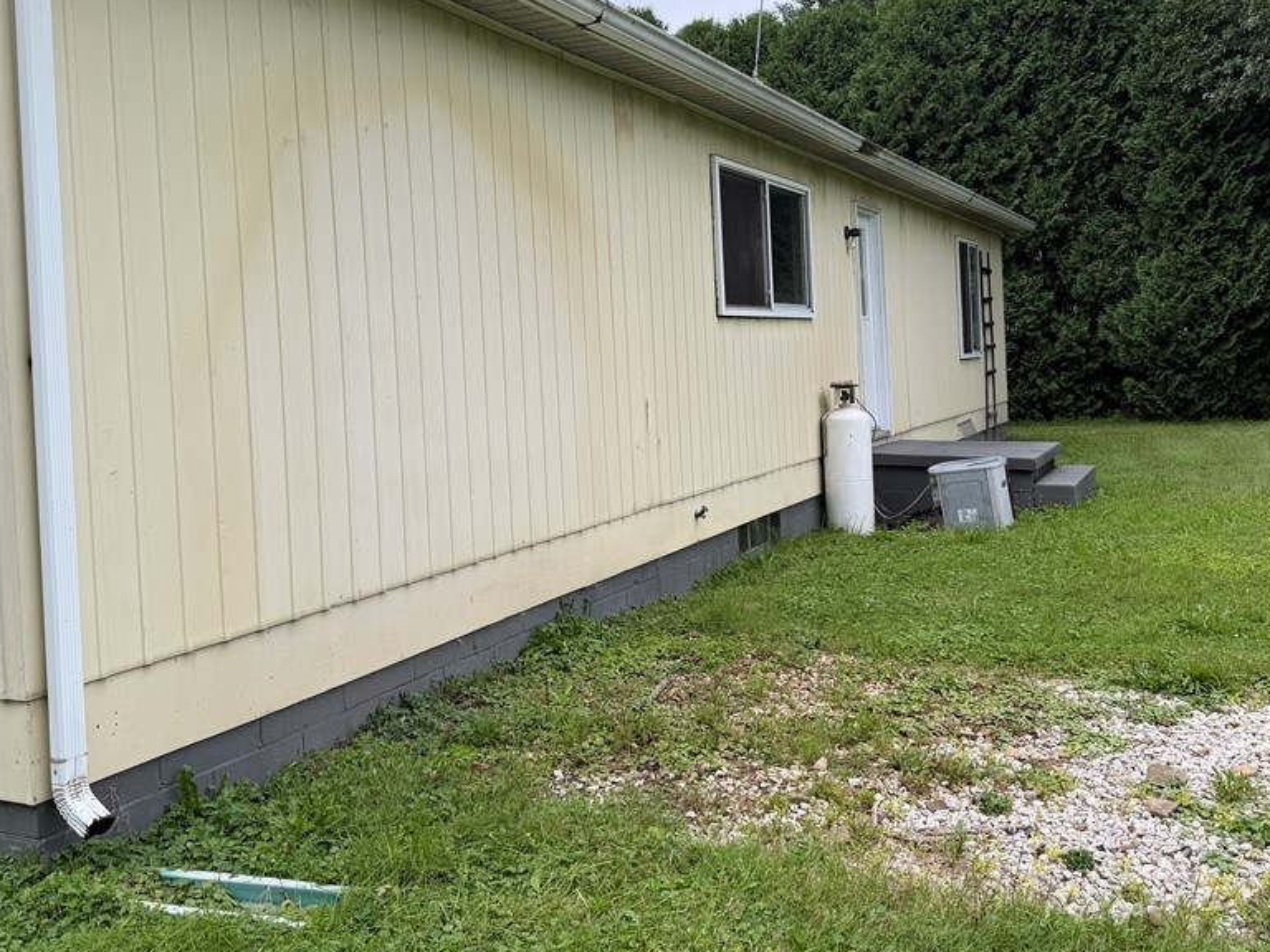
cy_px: 367
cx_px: 647
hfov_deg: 56.8
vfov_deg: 43.9
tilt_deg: +0.4
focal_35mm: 32
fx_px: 1174
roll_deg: +3.9
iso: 80
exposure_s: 1/494
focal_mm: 6.76
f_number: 1.78
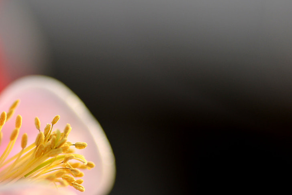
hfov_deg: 10.3
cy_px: 173
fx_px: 1606
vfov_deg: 6.9
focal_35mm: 198
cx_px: 41
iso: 200
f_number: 5.6
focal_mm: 90
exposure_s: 1/1500
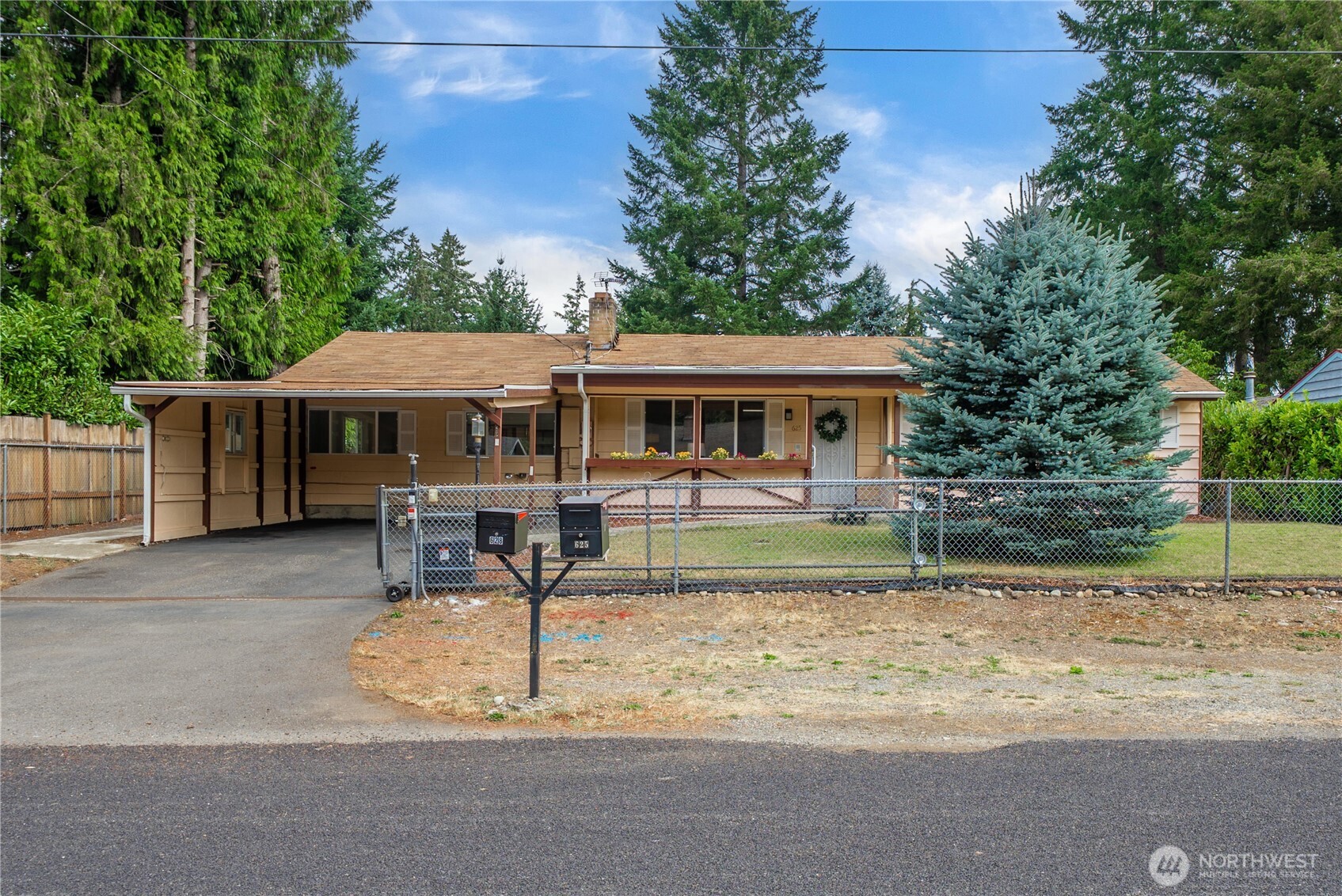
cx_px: 671
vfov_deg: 53.2
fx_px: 895
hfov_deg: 73.7
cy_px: 448
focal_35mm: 24
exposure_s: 1/60
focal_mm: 24
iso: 80
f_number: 7.1
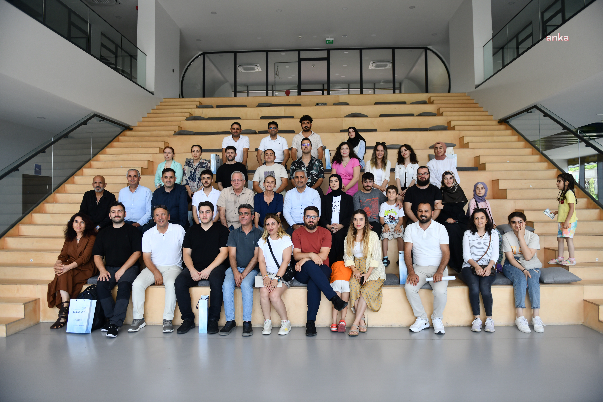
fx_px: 402
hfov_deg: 73.7
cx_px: 302
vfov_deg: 53.1
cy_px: 201
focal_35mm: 24
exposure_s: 1/250
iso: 125
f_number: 2.8
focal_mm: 24
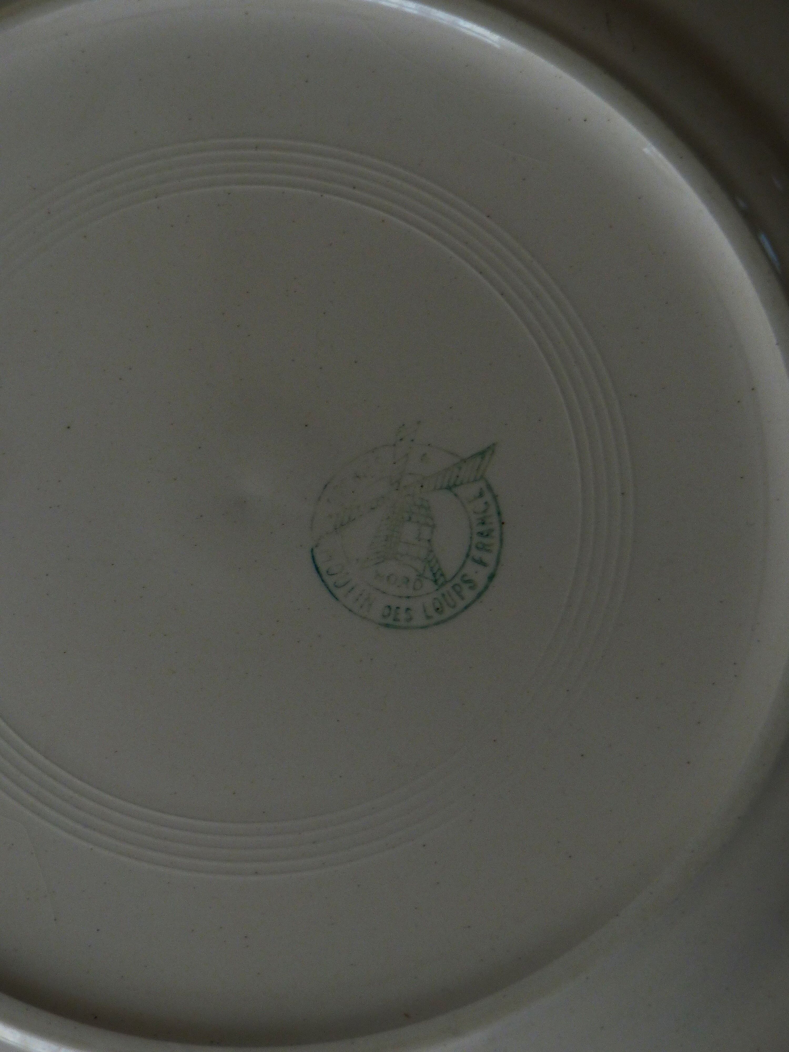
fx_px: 3890
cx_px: 394
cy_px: 526
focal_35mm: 128
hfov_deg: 11.6
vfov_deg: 15.4
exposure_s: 1/80
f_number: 2.8
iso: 100
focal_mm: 20.9
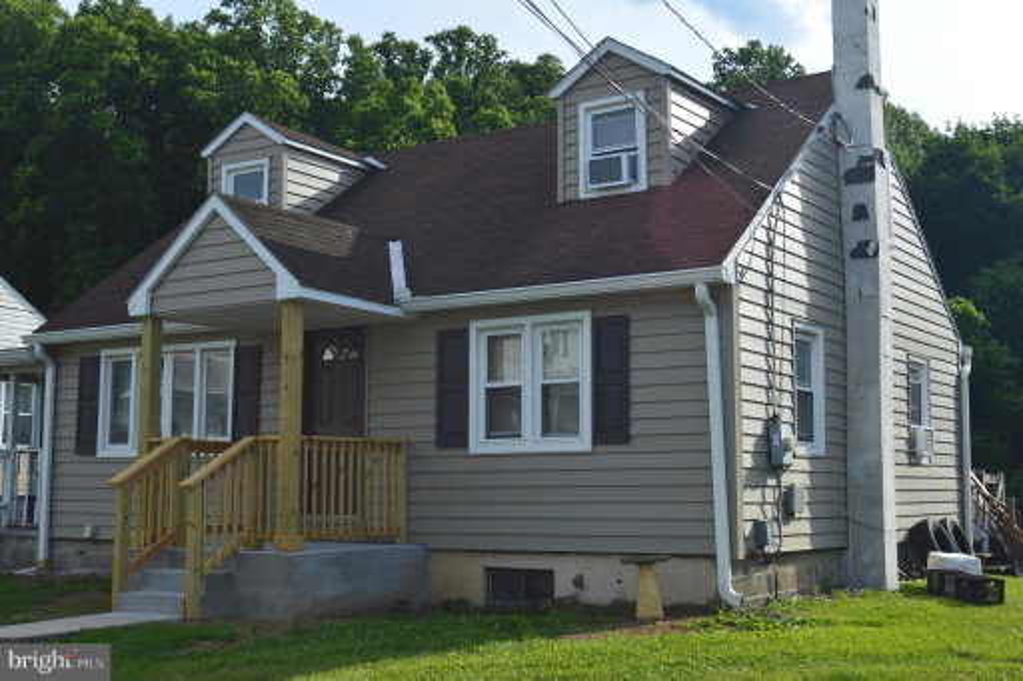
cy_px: 340
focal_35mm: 46
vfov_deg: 28.9
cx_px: 512
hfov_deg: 42.3
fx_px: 1321
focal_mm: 31
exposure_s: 1/400
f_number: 11
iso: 400
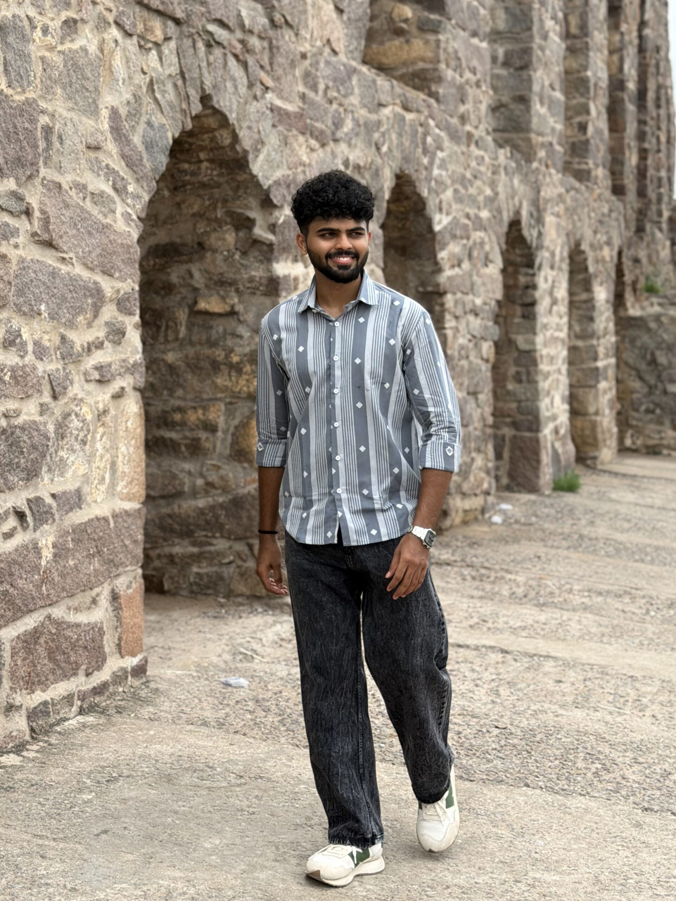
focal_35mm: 48
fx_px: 1250
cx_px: 338
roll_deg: +0.5
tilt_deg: +1.9
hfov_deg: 30.3
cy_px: 450
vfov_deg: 39.7
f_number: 1.78
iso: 80
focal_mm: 6.76
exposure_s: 1/2033
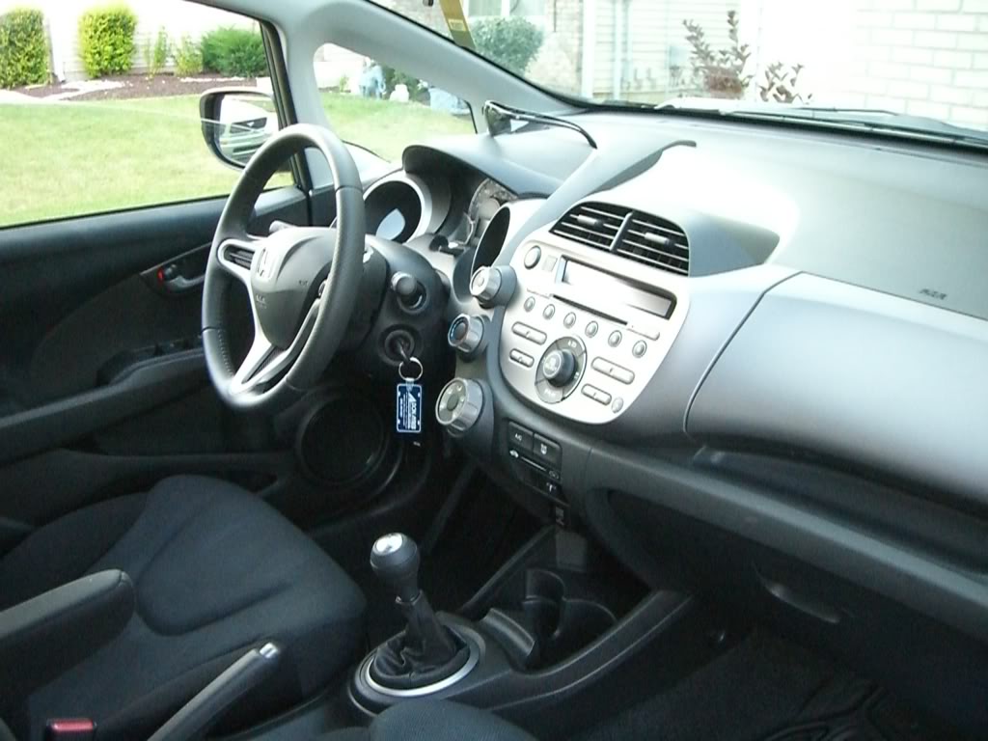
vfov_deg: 37.7
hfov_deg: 49.0
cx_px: 494
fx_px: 1085
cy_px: 370
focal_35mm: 38
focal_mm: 6.2
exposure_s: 1/60
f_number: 2.7
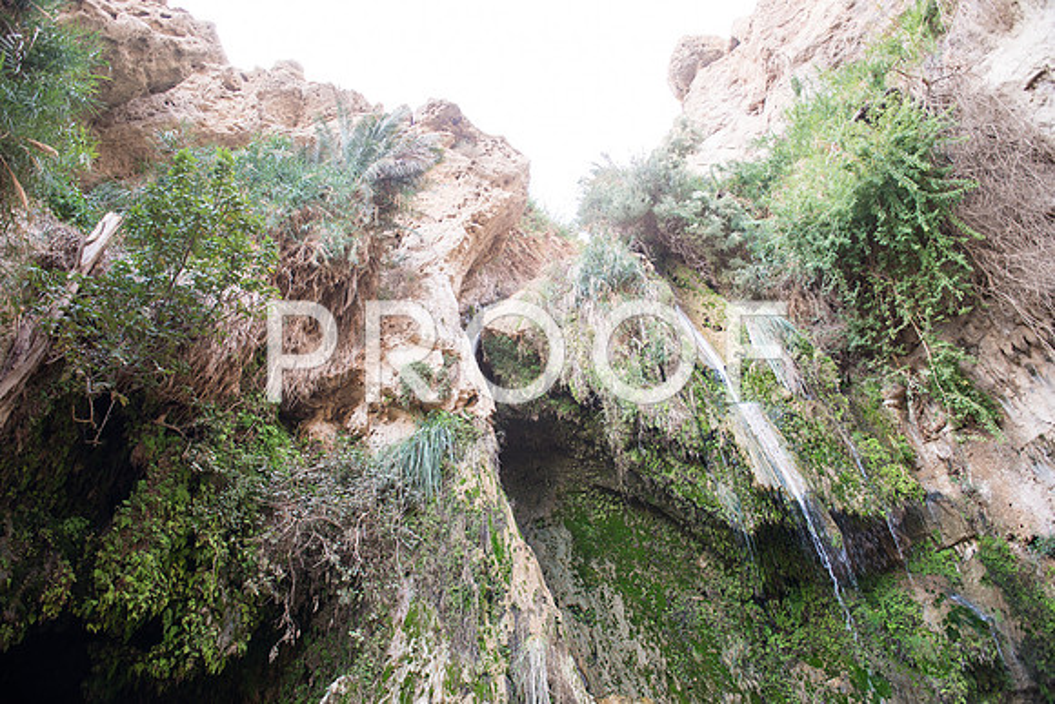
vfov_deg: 53.2
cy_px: 352
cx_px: 528
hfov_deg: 73.7
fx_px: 703
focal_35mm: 24
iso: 200
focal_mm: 24
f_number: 2.8
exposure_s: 1/80
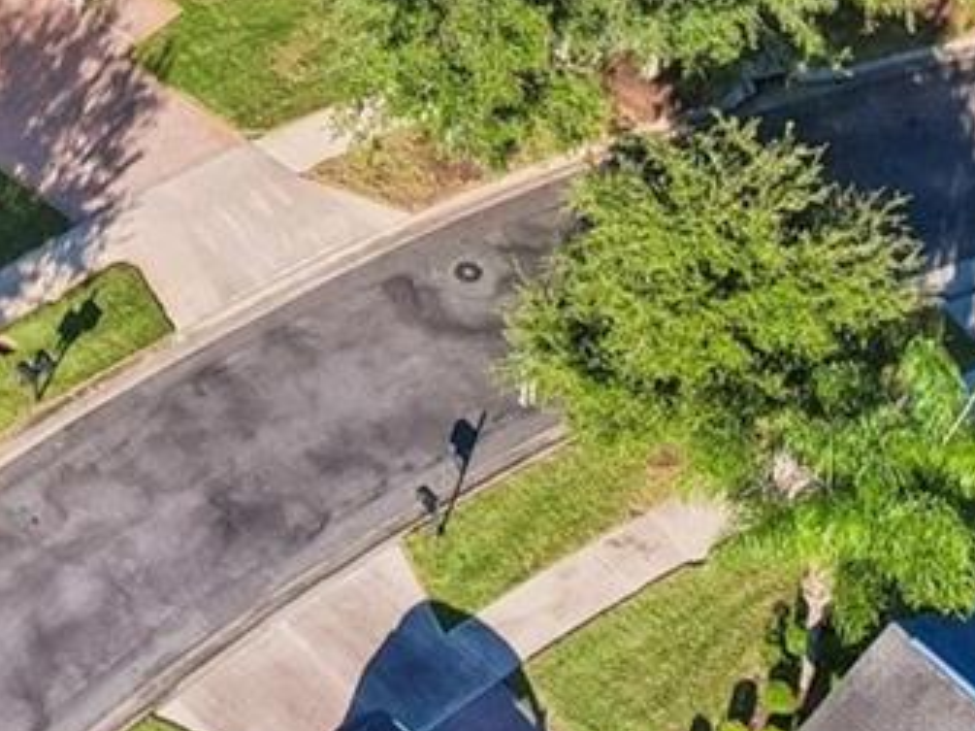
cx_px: 134
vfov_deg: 12.9
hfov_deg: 19.2
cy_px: -708
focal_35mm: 101
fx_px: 2844
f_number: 2.8
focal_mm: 8.4
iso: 120
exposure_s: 1/2000
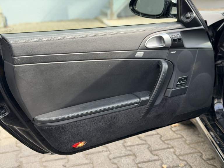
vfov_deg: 30.3
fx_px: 311
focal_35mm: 48
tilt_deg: -17.9
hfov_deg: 39.7
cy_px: 84
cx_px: 112
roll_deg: +4.1
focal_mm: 6.76
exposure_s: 1/336
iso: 80
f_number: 1.78
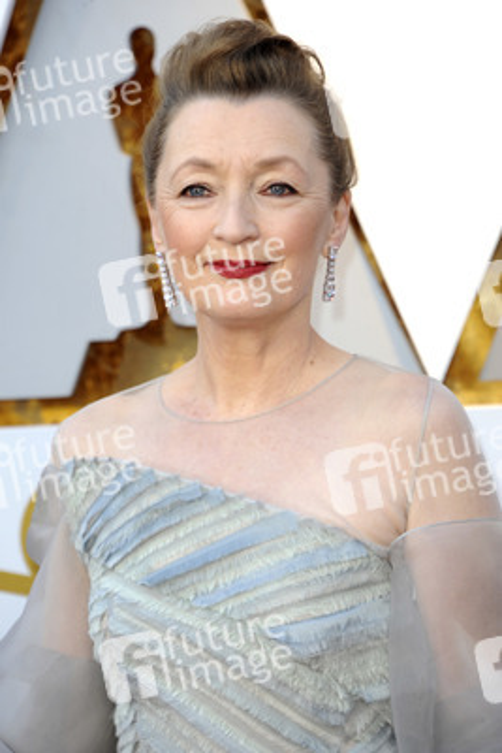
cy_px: 376
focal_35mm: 300
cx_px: 251
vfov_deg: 6.9
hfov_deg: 4.6
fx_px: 6269
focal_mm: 300
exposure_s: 1/200
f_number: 7.1
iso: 1000
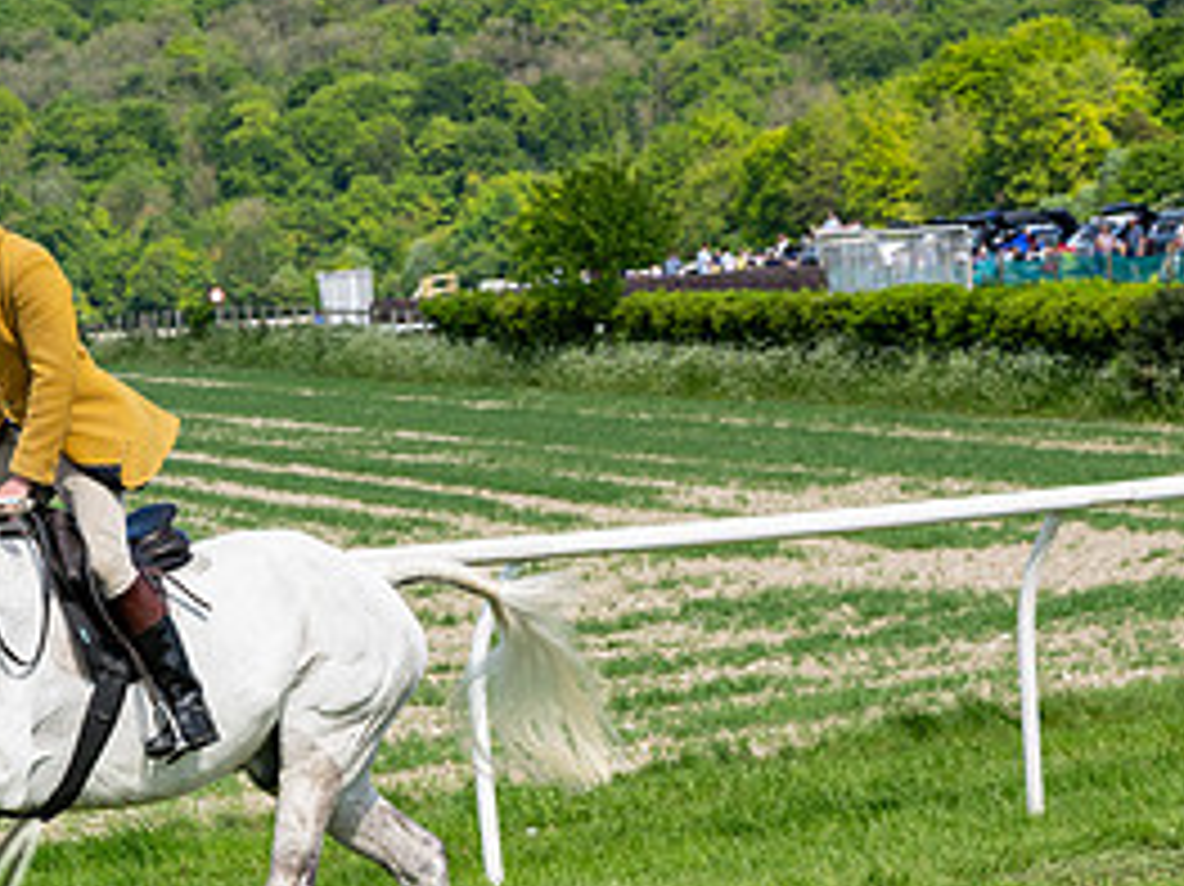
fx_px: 5915
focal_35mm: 173
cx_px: 43
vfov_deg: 8.6
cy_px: 693
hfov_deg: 11.3
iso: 200
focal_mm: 70
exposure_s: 1/1600
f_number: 5.6
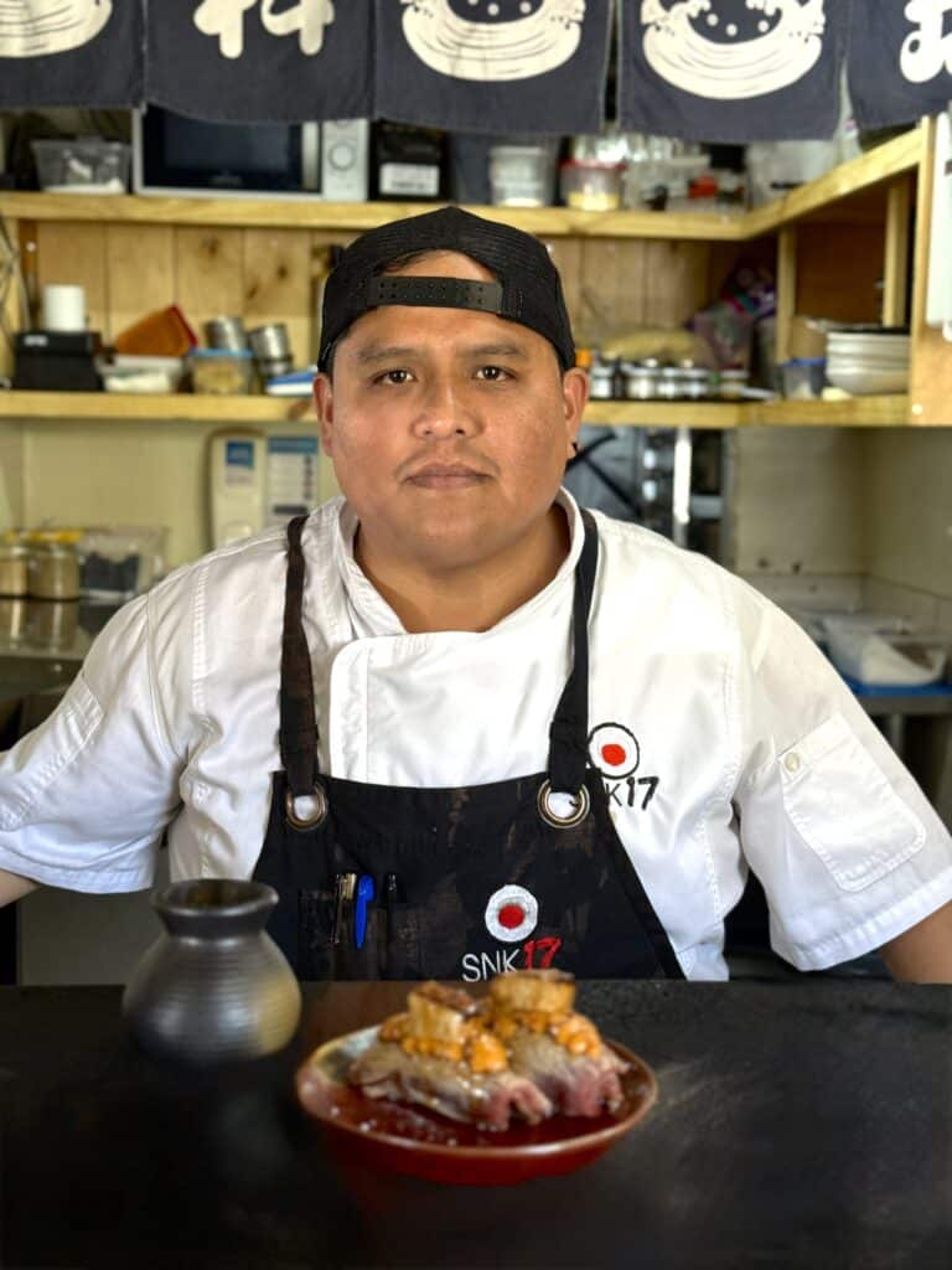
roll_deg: -1.3
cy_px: 635
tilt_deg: -6.3
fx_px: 1760
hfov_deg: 30.3
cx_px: 476
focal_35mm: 48
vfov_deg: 39.7
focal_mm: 6.76
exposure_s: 1/50
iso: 160
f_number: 1.78
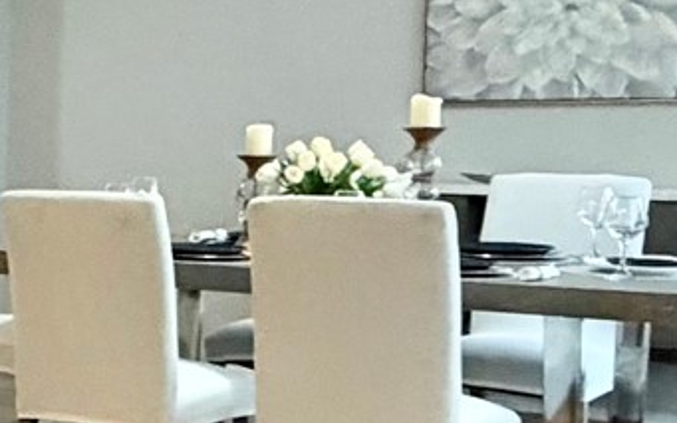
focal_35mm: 89
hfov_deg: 18.6
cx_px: -512
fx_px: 1642
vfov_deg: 14.7
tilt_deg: -5.1
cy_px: 250
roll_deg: +1.6
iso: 500
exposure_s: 1/60
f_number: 2.2
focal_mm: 2.22
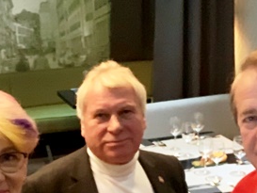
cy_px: 149
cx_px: 81
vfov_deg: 19.5
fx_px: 557
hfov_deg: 25.8
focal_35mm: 75
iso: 800
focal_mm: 2.87
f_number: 2.2
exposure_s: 1/15
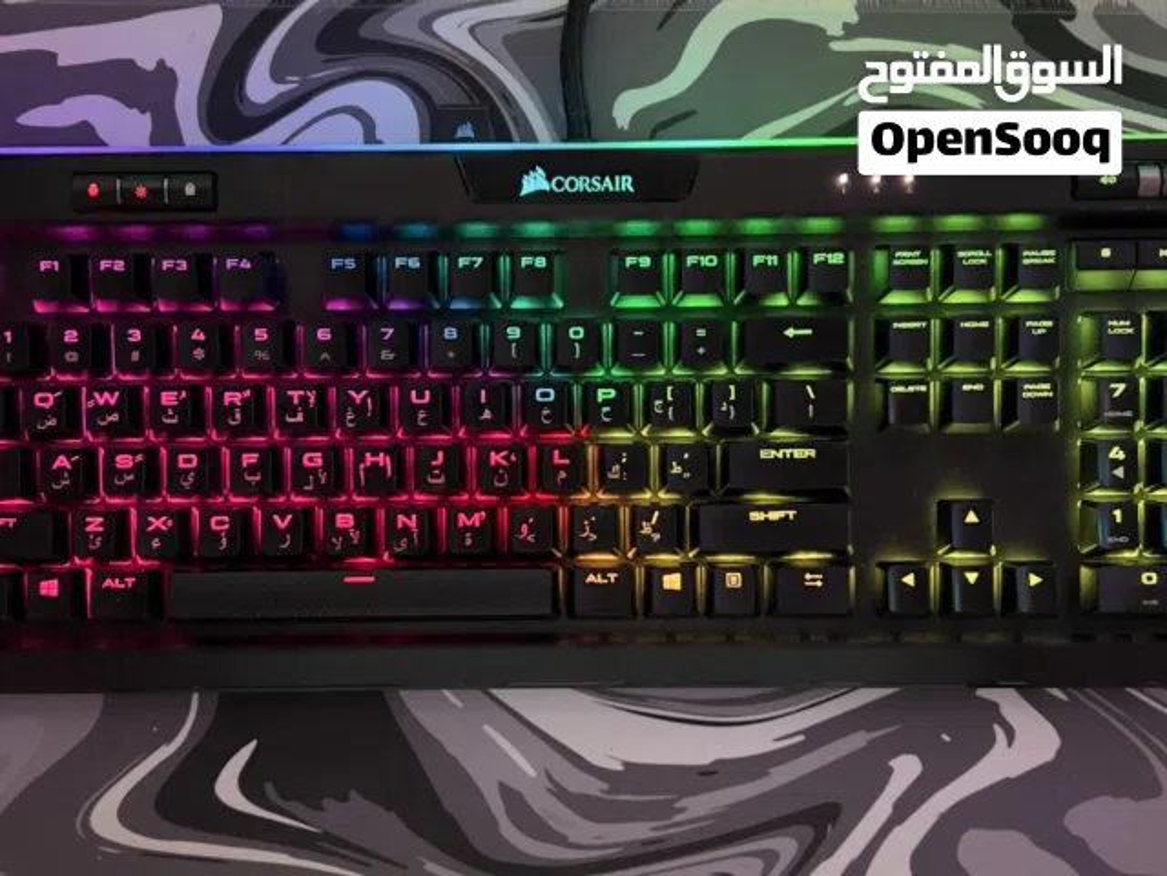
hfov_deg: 67.3
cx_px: 584
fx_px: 877
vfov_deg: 53.1
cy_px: 438
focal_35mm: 26
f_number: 1.5
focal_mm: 5.7
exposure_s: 1/36
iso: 640
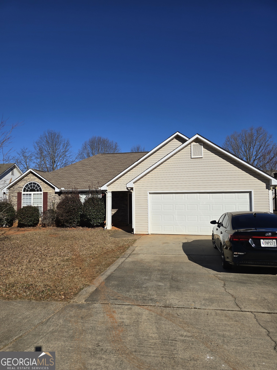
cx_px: 138
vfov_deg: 73.9
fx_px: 245
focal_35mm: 23
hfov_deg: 58.9
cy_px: 185
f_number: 1.7
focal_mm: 6.3
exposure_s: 1/1695
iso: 12
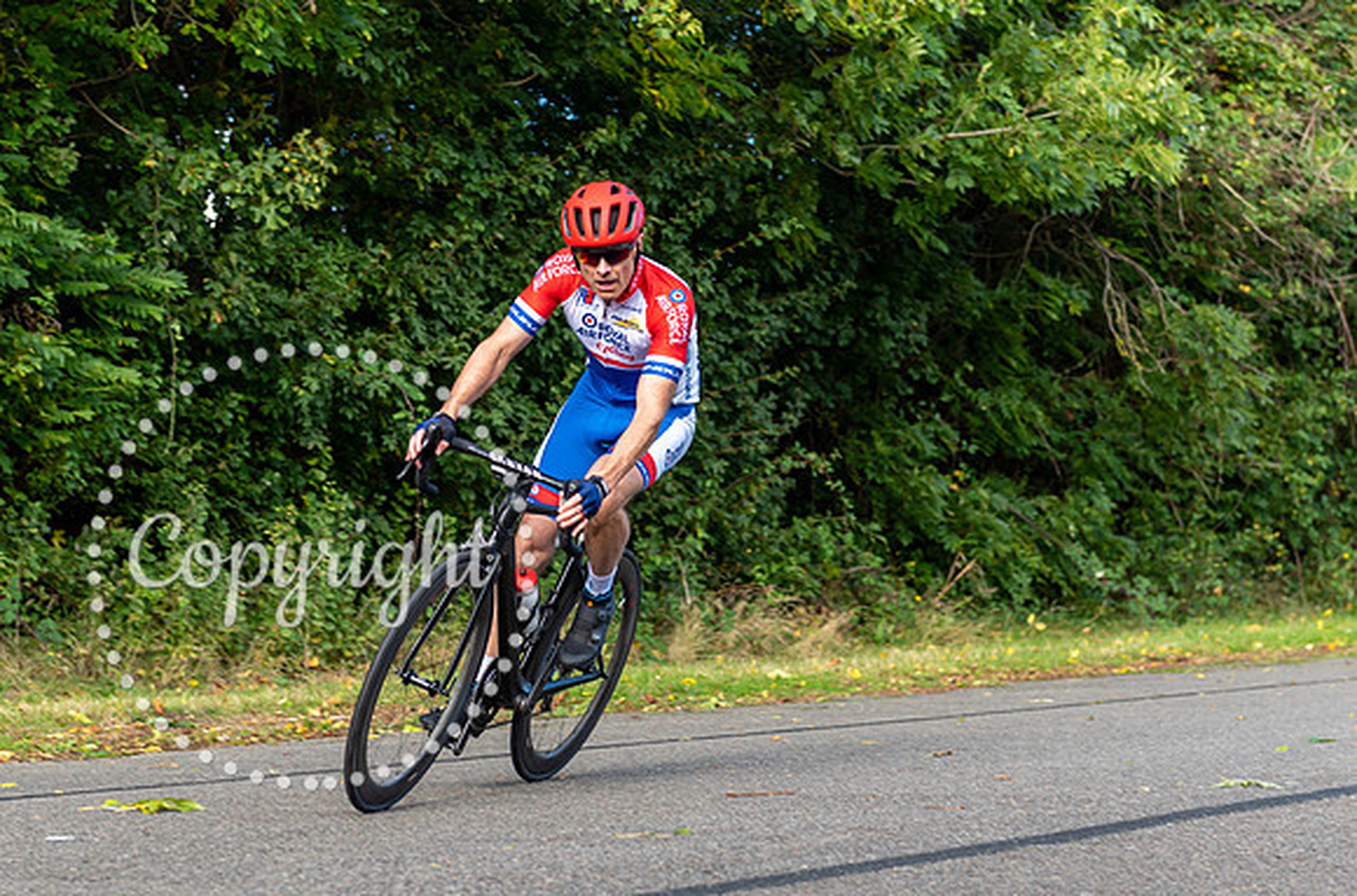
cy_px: 360
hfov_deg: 25.0
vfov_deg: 16.6
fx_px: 3063
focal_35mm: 82
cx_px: 615
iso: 200
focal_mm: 66
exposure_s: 1/500
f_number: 3.5
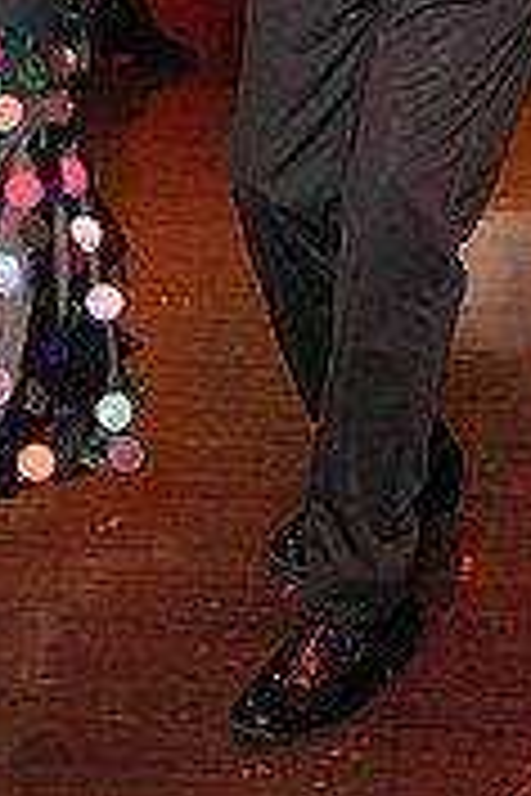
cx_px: 308
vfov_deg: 16.8
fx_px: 2544
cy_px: -220
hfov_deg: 11.9
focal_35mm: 115
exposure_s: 1/200
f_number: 4
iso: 4000
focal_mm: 35
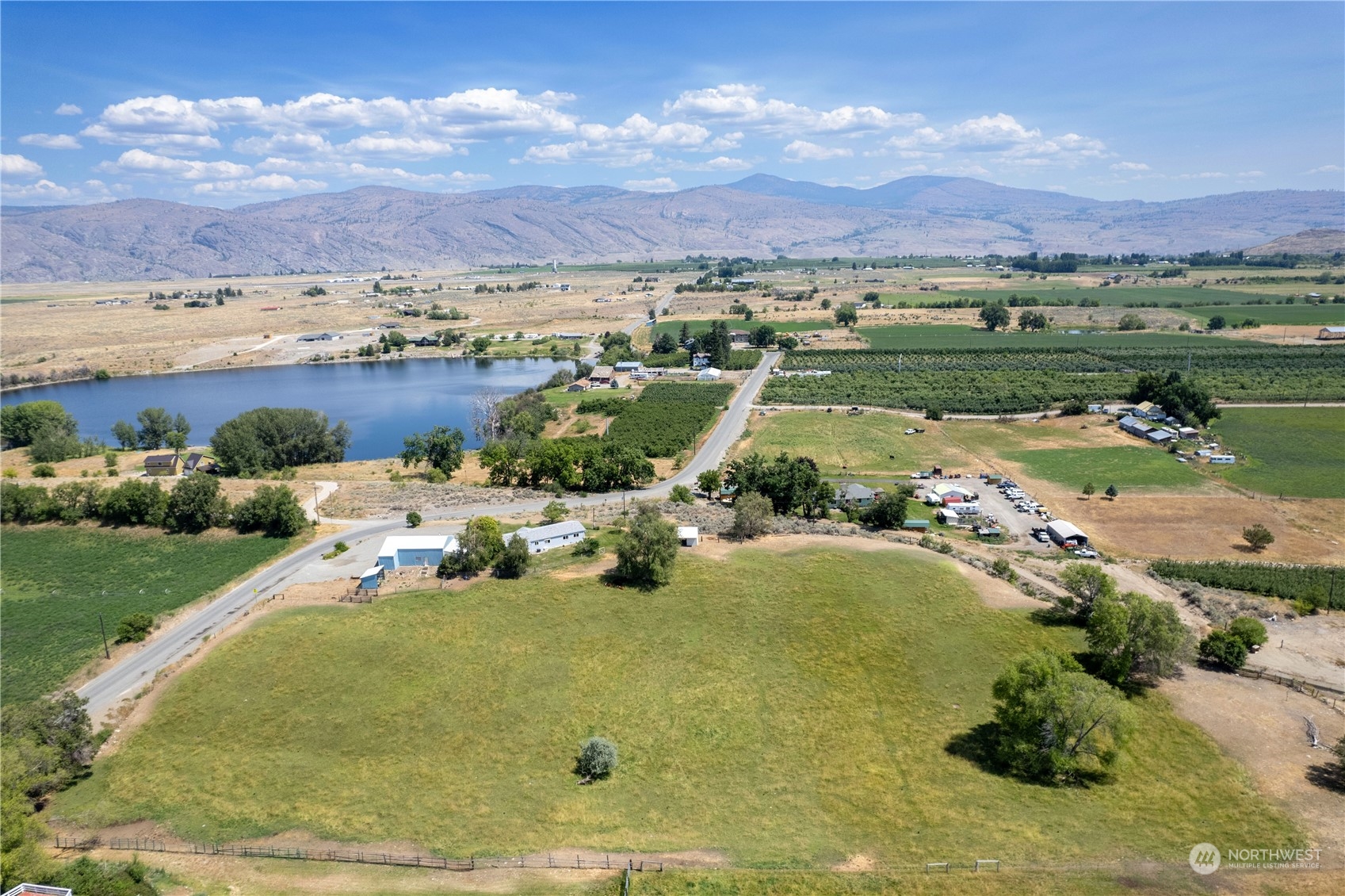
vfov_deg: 57.2
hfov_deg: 78.6
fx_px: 822
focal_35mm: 22
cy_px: 448
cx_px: 672
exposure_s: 1/1600
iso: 100
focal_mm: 8.38
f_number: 2.8
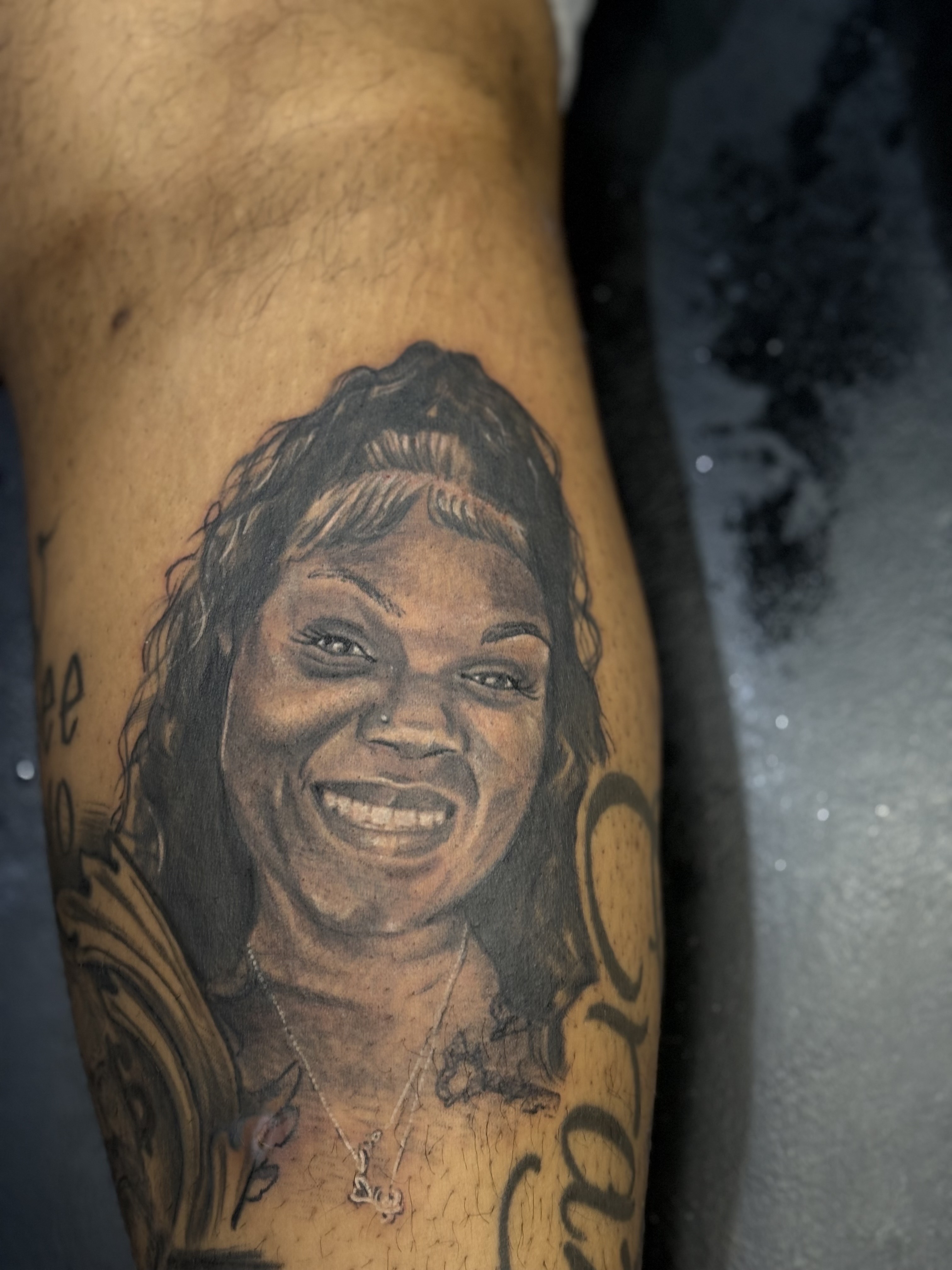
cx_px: 476
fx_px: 1907
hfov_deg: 28.0
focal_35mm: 52
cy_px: 635
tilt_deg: -69.2
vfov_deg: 36.8
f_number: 1.6
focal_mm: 5.96
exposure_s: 1/40
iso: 160
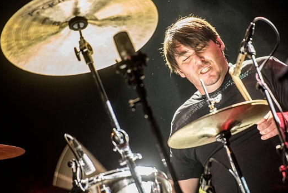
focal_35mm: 278
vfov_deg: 4.9
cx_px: 185
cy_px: 115
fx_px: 2225
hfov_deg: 7.4
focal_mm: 200
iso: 1250
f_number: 2.8
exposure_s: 1/80
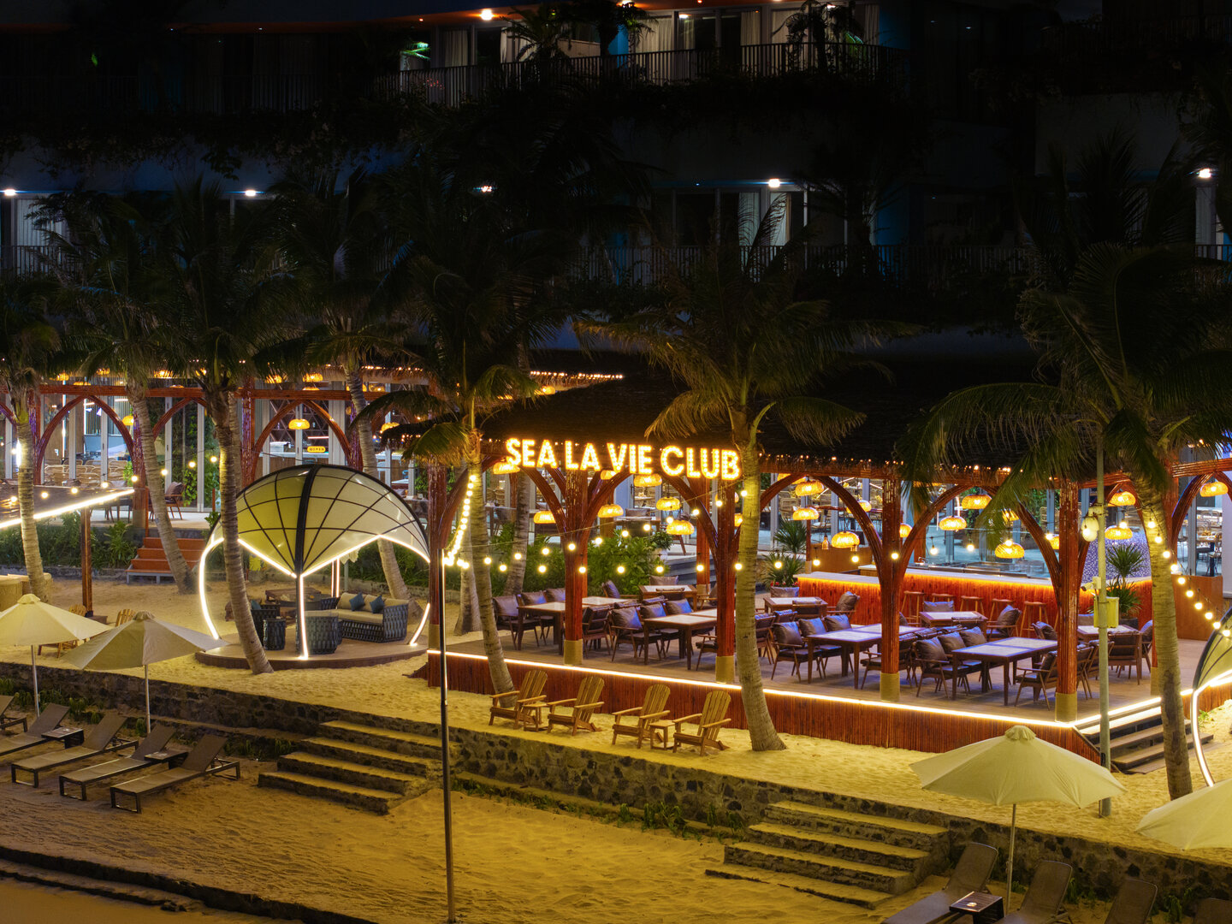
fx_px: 2491
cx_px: 616
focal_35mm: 70
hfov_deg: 27.8
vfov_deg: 21.0
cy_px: 462
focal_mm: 19.35
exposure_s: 1/15
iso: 800
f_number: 2.8
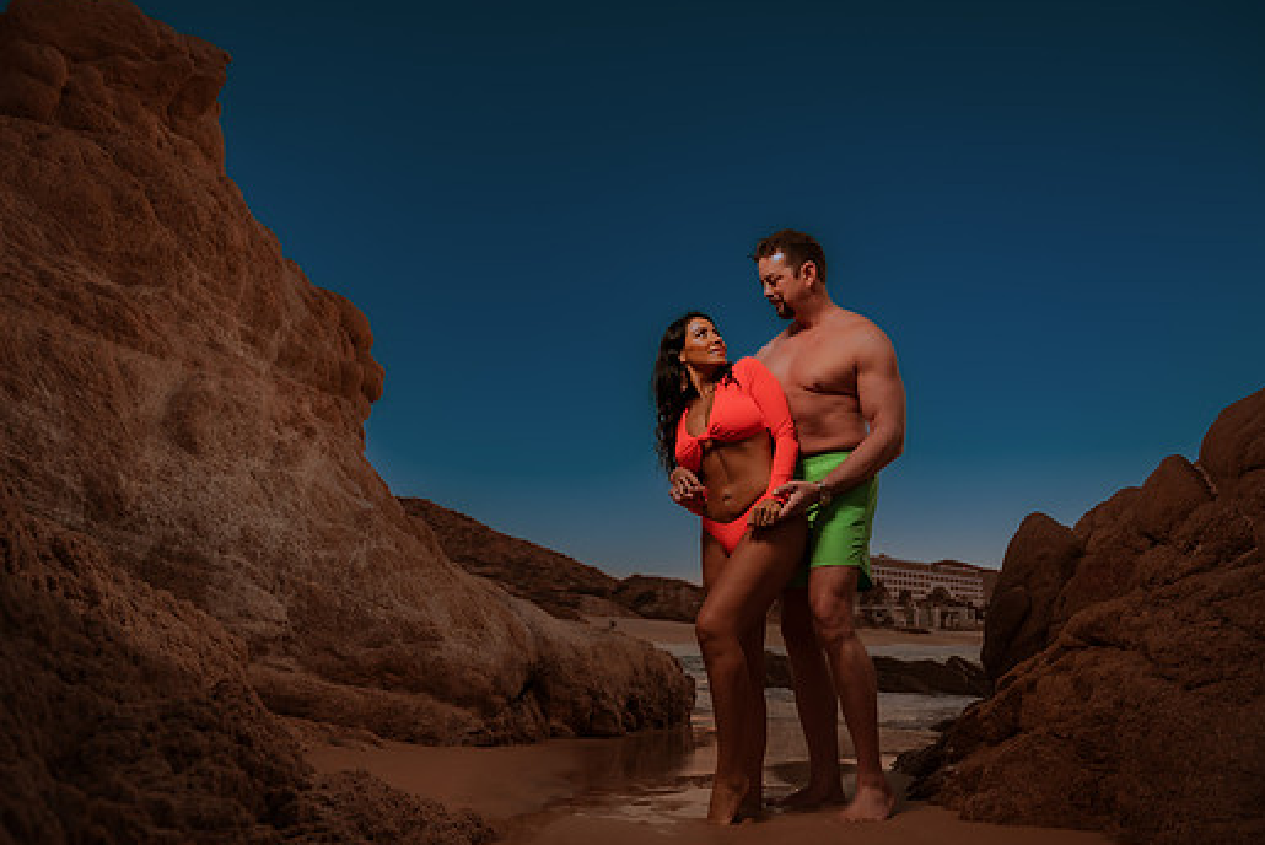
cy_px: 442
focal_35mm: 27
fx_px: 949
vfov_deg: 48.0
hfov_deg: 67.3
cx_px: 614
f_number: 4
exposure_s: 1/160
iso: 50
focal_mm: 24
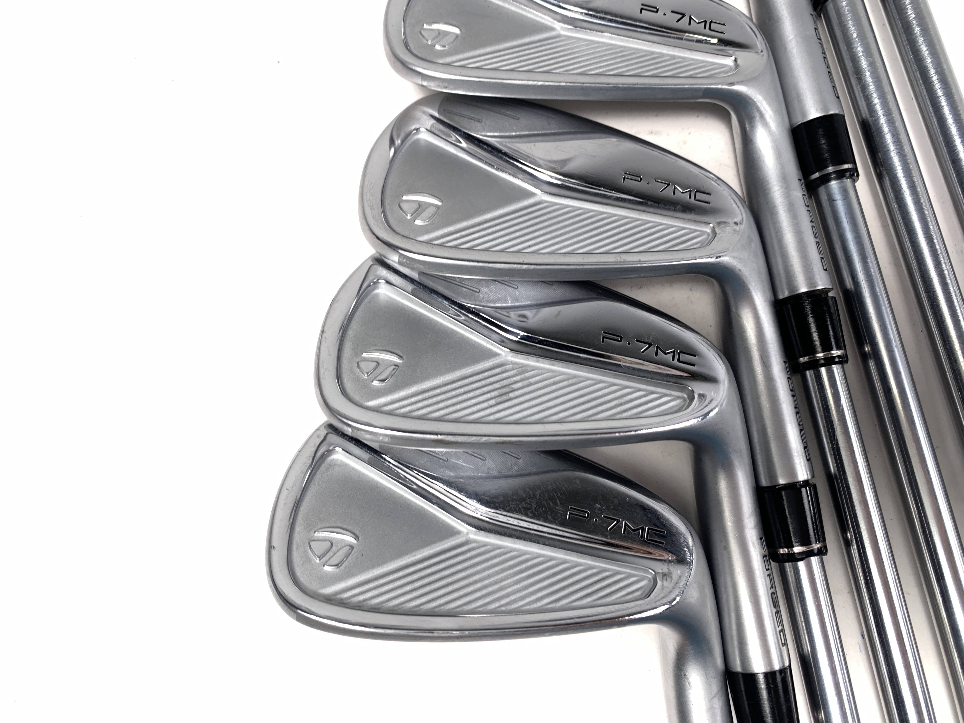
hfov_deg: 67.3
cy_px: 362
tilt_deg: -80.7
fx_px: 724
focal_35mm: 26
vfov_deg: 53.1
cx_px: 482
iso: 32
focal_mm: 4.25
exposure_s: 1/120
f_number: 1.8
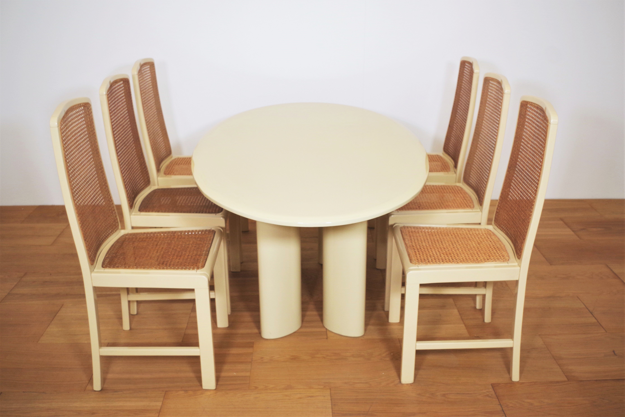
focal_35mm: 34
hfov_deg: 55.8
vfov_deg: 38.9
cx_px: 312
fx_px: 590
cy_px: 208
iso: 200
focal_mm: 23.13
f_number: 4
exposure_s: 1/60
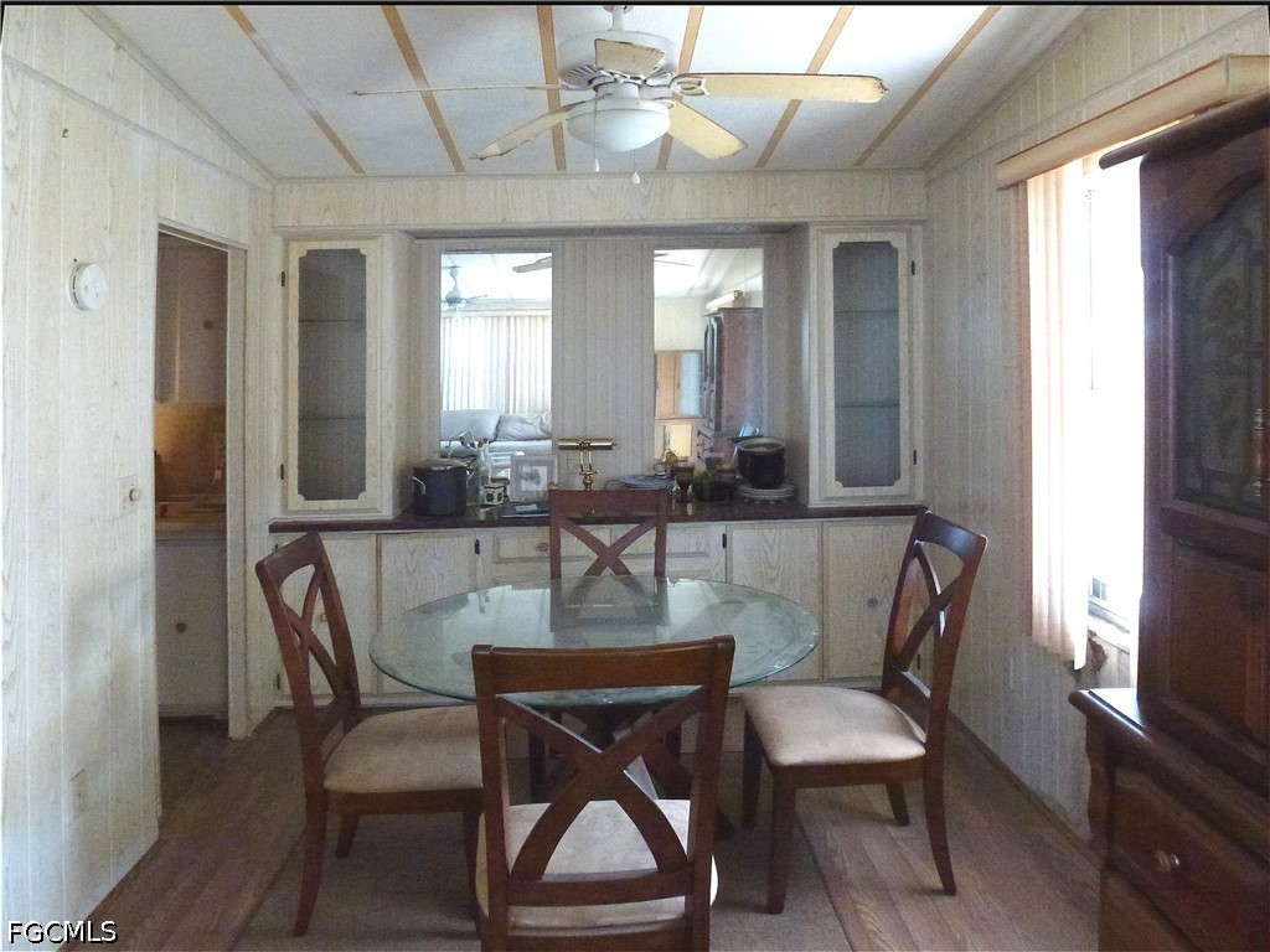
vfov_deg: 56.8
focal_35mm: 24
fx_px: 881
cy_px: 476
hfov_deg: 71.6
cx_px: 635
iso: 800
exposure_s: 1/125
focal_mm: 4.3
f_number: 3.5
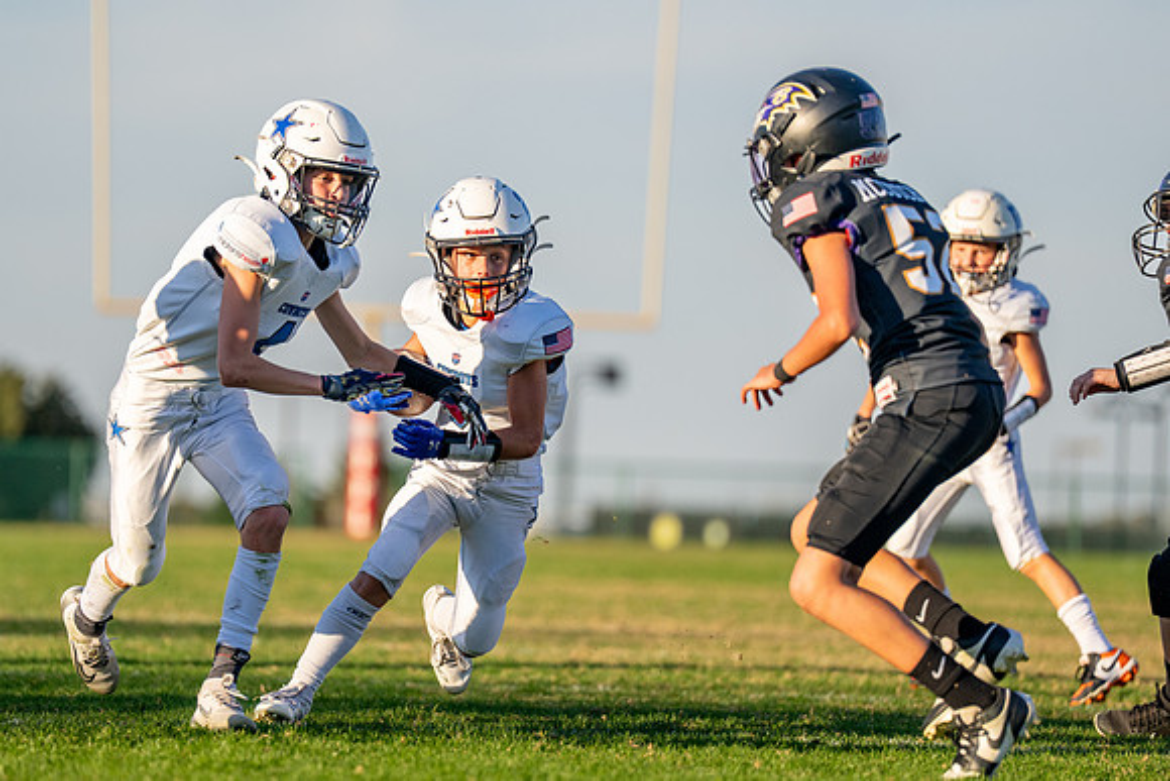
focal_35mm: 265
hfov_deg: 7.8
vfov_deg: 5.2
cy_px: 425
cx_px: 482
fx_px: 8622
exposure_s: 1/2500
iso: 200
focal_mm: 200
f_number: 2.8
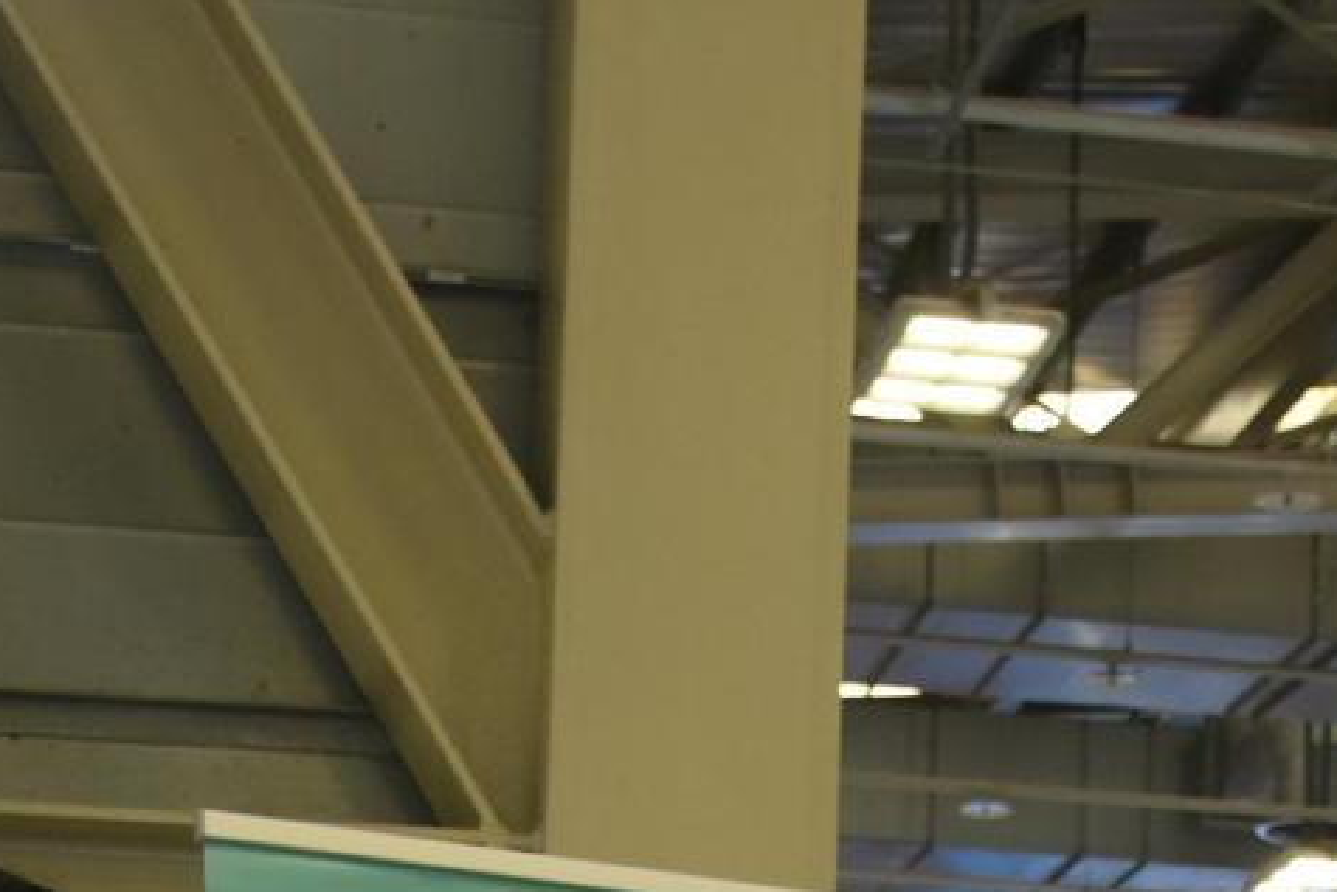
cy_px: 1785
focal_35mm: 101
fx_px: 3752
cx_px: 723
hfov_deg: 20.2
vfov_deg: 12.1
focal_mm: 24
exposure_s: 1/160
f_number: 5.6
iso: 1600
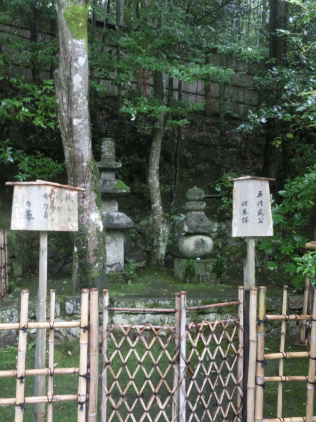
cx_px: 158
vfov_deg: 60.0
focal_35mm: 30
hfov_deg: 46.8
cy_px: 211
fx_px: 365
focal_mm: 5.36
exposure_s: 1/10
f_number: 3.5
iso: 400
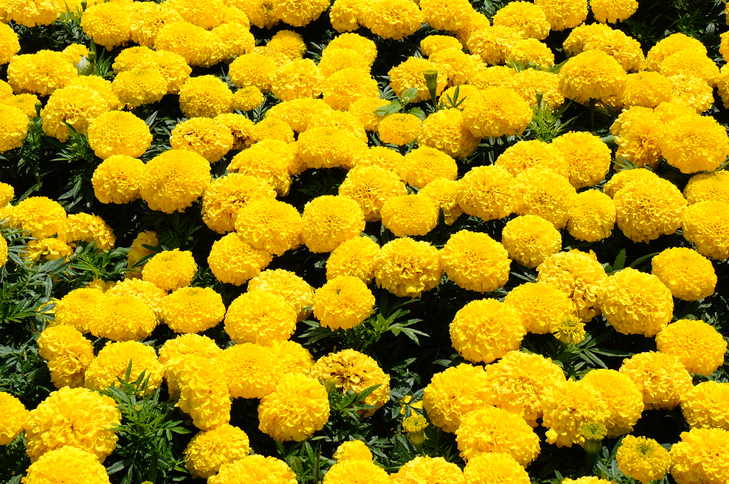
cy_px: 175
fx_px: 1773
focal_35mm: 88
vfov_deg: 15.5
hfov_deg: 23.2
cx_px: 309
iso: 400
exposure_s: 1/800
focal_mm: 45
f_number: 13
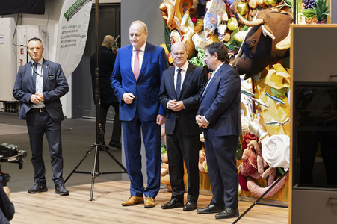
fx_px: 982
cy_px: 112
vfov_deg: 13.0
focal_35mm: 105
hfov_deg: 19.5
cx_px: 168
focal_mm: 70
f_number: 4
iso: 3200
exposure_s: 1/250
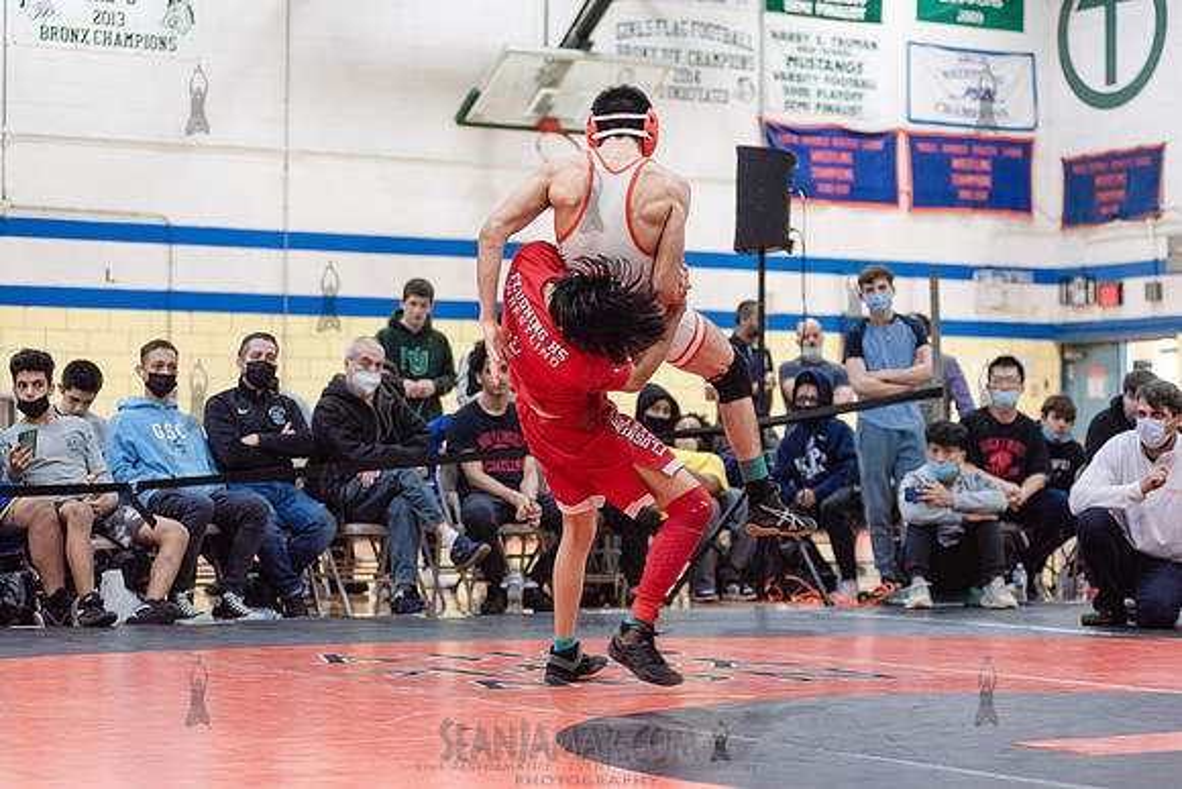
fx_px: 2675
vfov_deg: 16.8
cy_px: 394
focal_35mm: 81
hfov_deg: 24.9
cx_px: 591
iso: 4000
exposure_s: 1/400
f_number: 3.5
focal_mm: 80
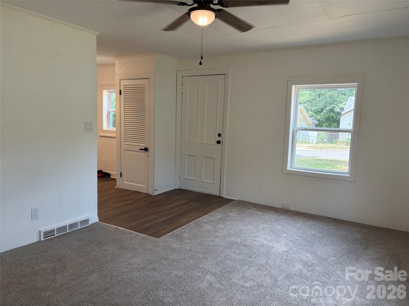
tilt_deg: -6.6
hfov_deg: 67.3
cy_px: 153
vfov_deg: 53.1
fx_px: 307
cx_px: 204
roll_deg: -1.7
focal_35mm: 26
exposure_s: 1/205
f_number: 1.6
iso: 125
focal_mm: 5.96
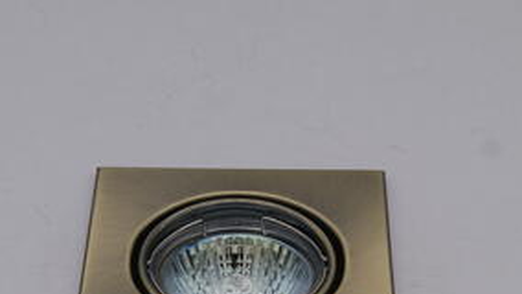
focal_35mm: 116
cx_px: 217
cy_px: 294
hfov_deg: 18.4
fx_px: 1606
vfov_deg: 10.4
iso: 100
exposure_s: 1/80
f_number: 11
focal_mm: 30
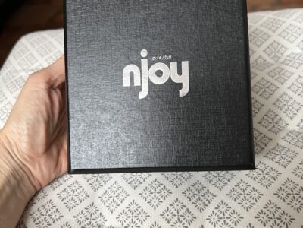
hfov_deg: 67.3
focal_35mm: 26
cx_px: 152
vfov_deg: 53.1
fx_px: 228
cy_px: 114
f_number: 1.5
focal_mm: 5.7
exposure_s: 1/60
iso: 125
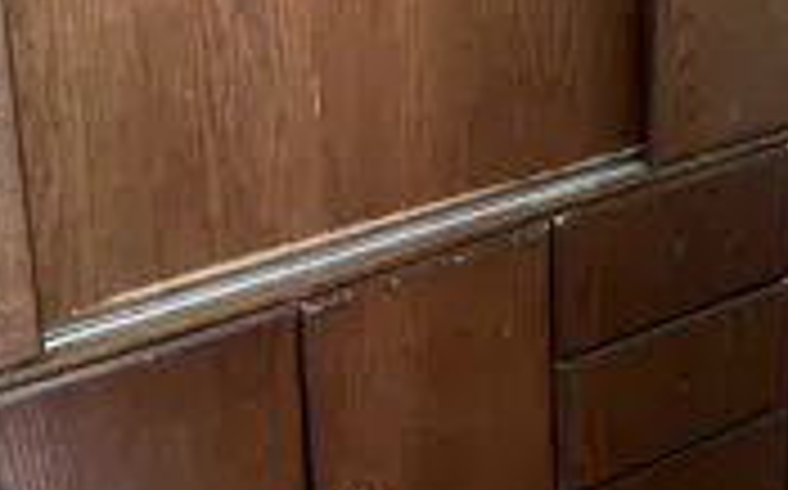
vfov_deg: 19.6
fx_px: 1352
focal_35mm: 63
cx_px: 500
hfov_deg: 32.3
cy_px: -58
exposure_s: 1/30
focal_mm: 4.25
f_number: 1.8
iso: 640
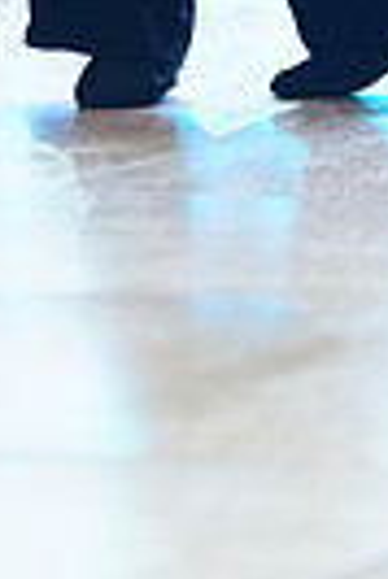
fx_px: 9126
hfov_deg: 2.4
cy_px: -522
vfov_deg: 3.6
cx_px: -33
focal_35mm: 566
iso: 2000
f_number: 2.8
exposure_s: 1/400
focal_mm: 130
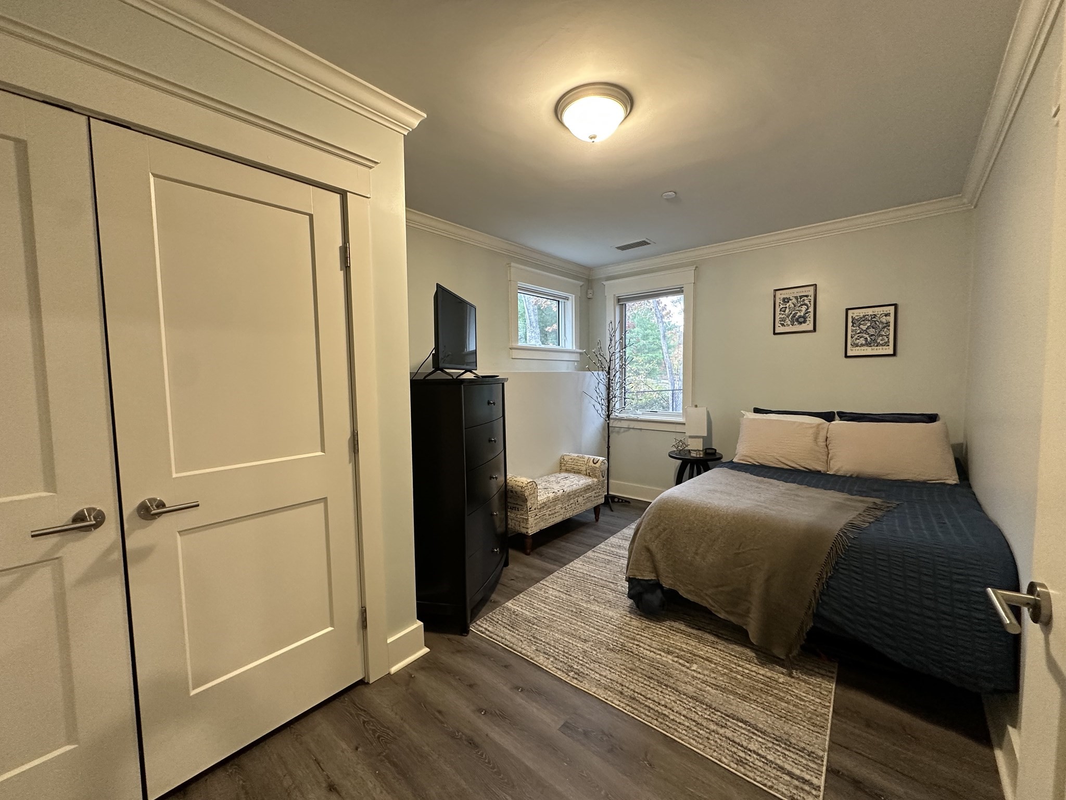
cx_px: 533
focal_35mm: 14
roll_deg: +0.8
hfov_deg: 102.1
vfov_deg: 85.7
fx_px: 431
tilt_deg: -2.9
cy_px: 400
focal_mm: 2.22
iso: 250
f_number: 2.2
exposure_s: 1/60
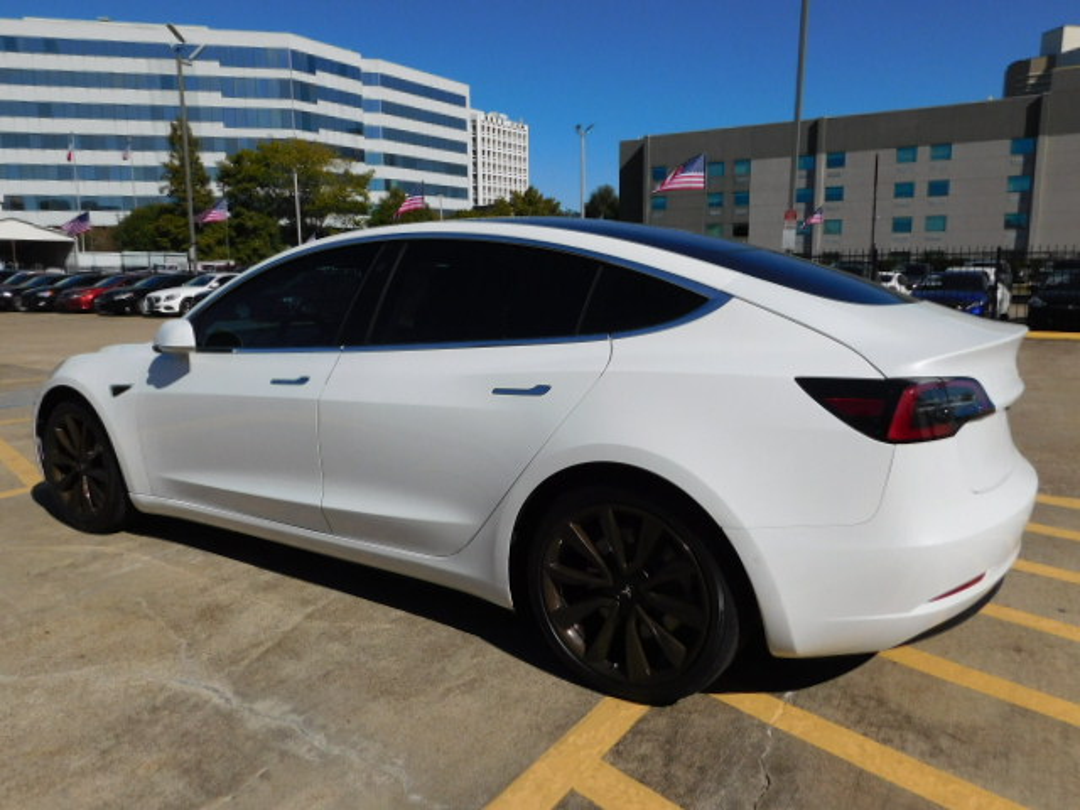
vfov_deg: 54.9
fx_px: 780
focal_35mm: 25
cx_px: 540
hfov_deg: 69.4
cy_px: 405
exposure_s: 1/1250
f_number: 6.2
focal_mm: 4.5
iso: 125
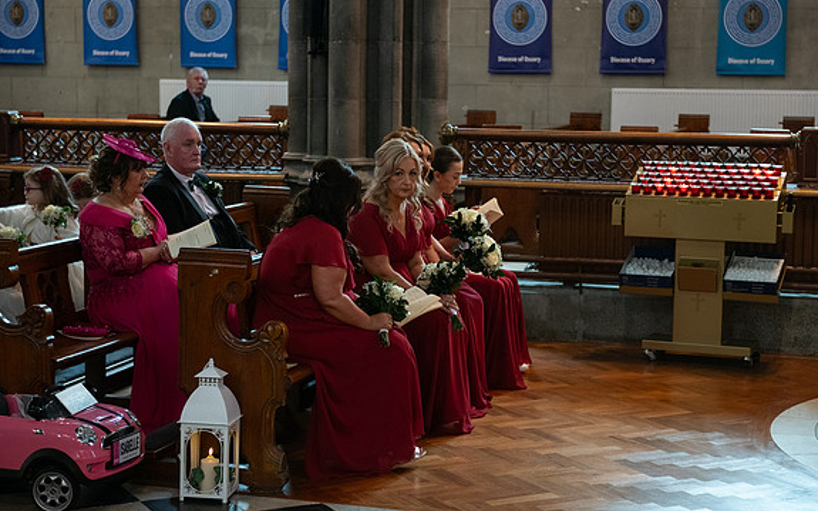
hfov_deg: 28.6
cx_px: 410
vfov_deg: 18.1
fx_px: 1605
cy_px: 261
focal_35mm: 72
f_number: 3.5
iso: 1250
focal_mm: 70
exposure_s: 1/160
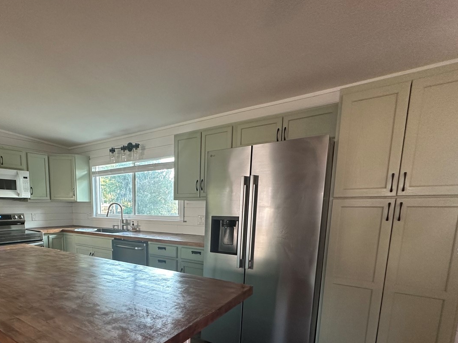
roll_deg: -0.2
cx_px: 154
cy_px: 251
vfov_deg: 60.5
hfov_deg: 76.6
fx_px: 278
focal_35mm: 21
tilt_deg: -9.8
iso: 250
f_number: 2.2
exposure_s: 1/60
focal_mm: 2.22
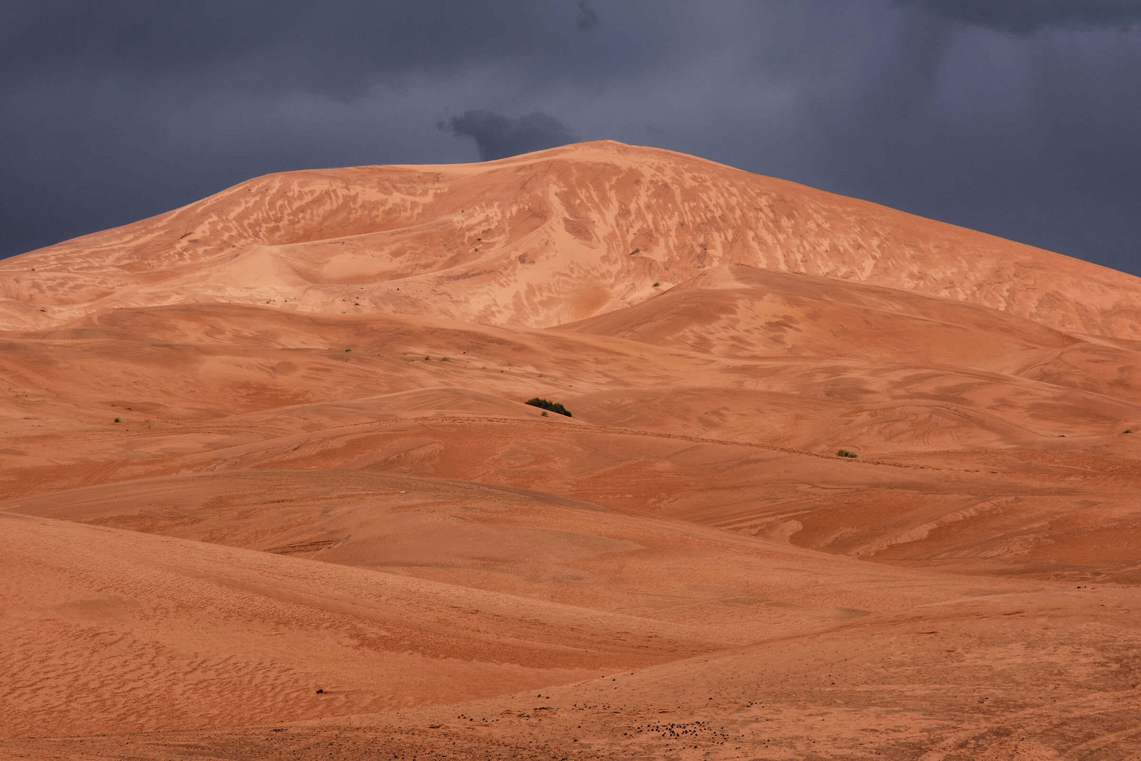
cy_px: 380
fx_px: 3613
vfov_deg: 12.0
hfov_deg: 17.9
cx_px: 570
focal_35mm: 114
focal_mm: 76.3
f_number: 11
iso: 160
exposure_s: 1/170
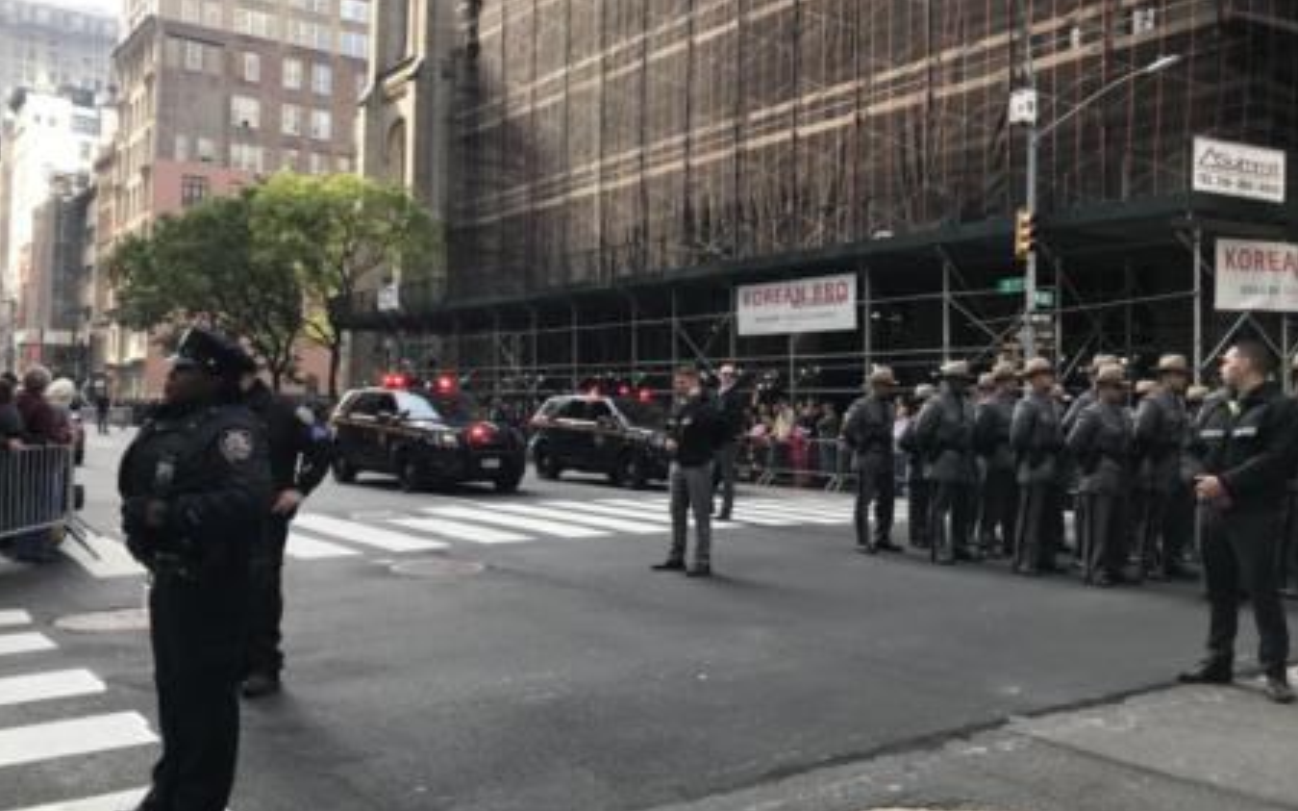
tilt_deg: +2.5
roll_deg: -0.7
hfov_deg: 58.1
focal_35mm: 33
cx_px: 600
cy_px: 391
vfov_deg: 38.3
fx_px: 1167
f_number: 1.8
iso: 20
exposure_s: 1/257
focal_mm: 3.99
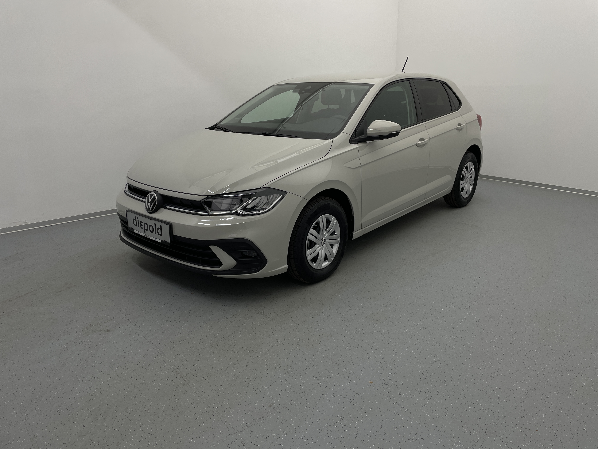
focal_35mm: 26
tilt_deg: -16.1
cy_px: 224
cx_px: 299
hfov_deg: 67.3
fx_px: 449
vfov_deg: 53.1
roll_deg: +1.4
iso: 32
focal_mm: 4.2
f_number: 1.6
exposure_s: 1/100
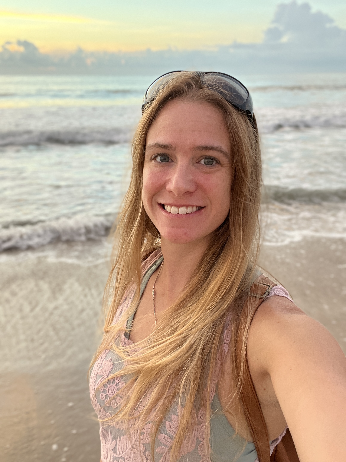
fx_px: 400
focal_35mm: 30
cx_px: 173
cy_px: 231
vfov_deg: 60.0
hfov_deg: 46.8
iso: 125
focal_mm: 2.71
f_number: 2.2
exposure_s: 1/60
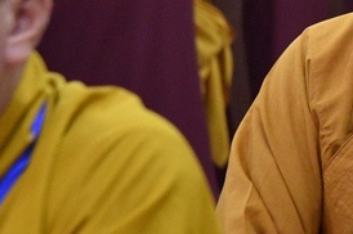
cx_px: 443
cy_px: 4
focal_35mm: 393
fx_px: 3849
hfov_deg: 5.2
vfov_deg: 3.5
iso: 5000
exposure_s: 1/100
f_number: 4
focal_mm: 105
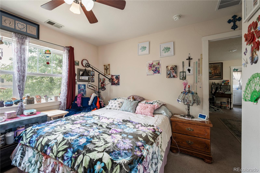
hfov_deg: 104.3
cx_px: 130
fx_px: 101
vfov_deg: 81.2
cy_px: 86
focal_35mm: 14
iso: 250
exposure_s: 1/4
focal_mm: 14
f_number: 9
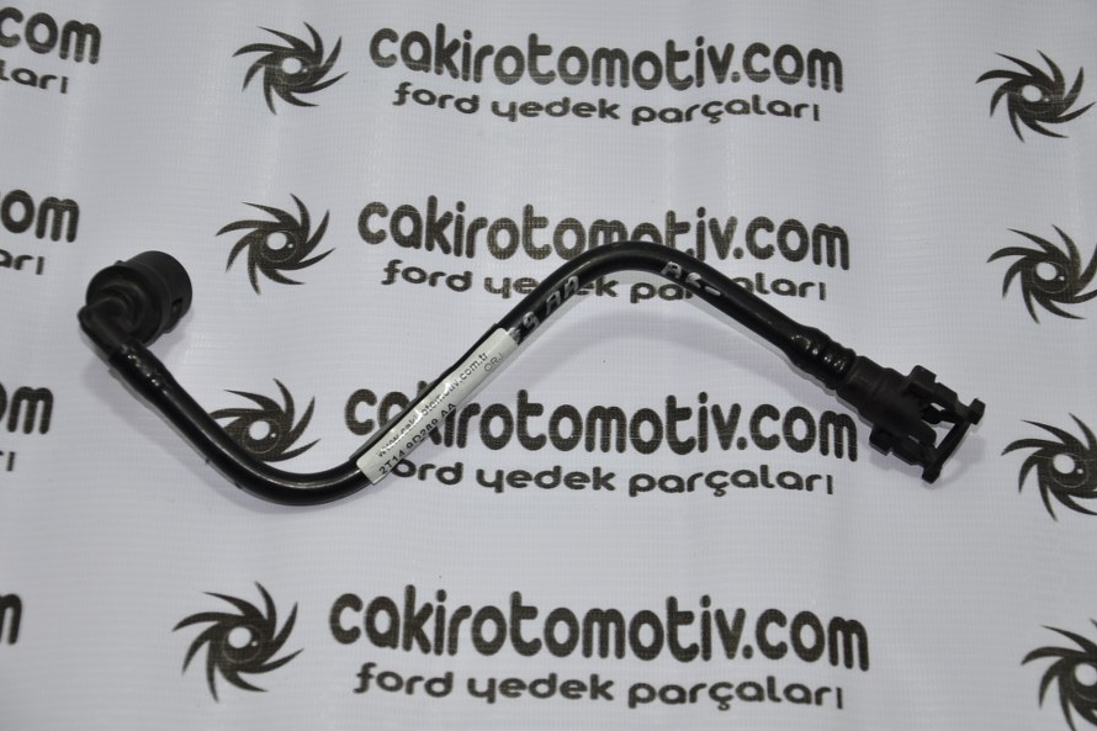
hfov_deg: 21.7
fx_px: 2864
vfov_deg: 14.5
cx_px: 553
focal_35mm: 94
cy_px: 366
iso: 200
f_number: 5.3
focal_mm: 62
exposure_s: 1/40
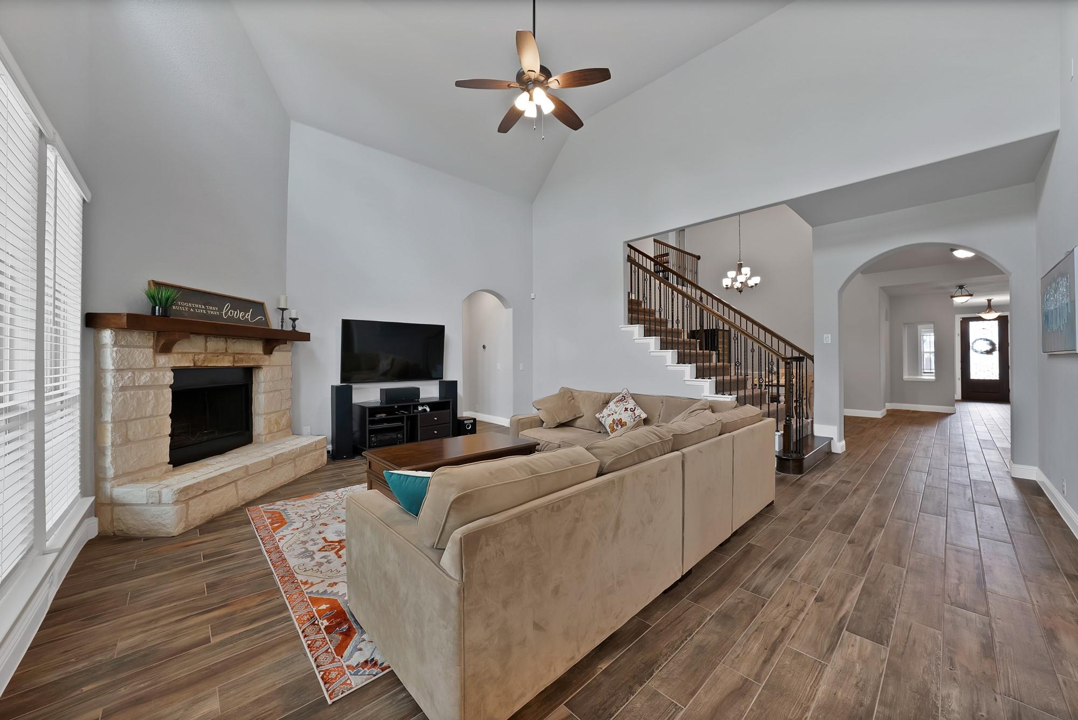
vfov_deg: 90.1
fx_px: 360
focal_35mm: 12
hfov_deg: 112.6
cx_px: 539
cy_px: 360
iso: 640
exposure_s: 1/3
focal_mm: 12
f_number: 9
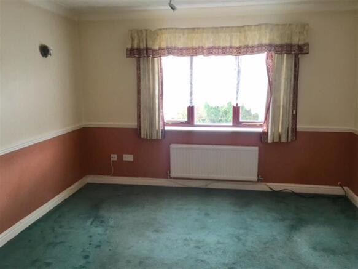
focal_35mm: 29
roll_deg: +1.4
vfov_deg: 48.2
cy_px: 134
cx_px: 179
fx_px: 300
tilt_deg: -8.5
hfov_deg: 61.7
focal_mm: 4.15
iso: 50
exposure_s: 1/33
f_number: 2.2
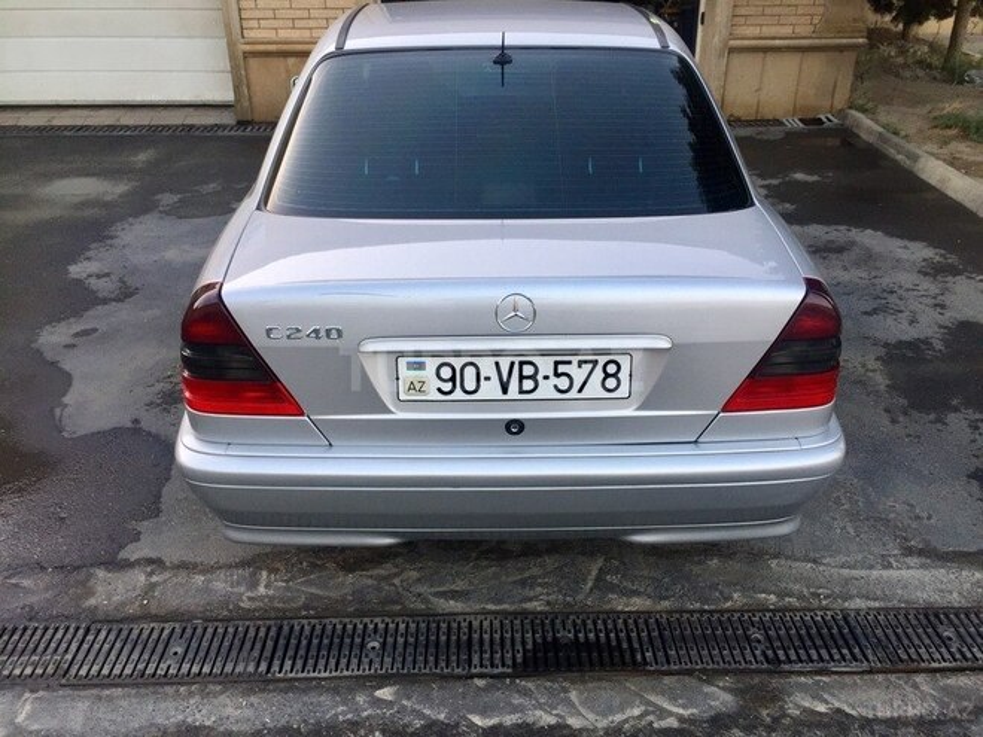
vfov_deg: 48.2
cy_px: 368
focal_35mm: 29
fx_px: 824
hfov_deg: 61.7
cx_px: 492
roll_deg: +0.3
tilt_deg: -27.3
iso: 40
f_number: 2.2
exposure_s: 1/50
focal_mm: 4.15
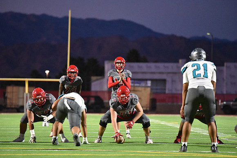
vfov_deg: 6.9
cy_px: 79
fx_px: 1317
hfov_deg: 10.3
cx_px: 118
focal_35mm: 200
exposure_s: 1/1000
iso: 12800
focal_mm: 200
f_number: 2.8
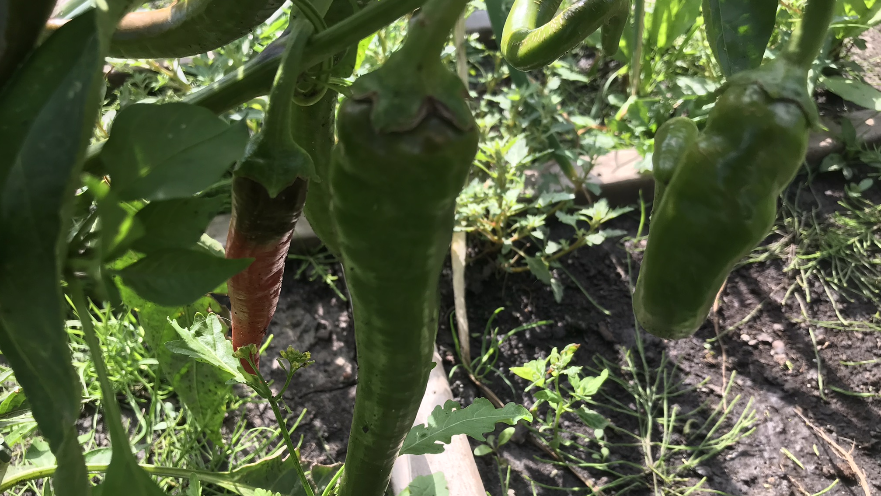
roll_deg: +1.6
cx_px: 443
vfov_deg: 37.6
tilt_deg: -42.8
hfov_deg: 62.6
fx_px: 724
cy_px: 300
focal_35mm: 31
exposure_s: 1/556
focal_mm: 3.99
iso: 20
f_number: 1.8
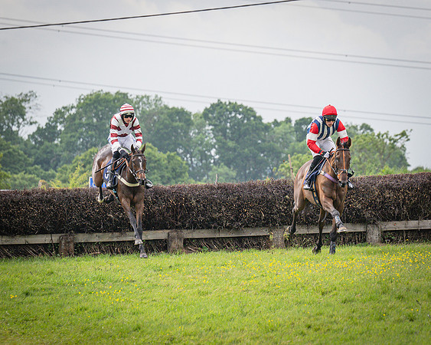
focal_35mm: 411
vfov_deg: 3.8
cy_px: 177
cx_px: 361
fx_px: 5247
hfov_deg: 4.7
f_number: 4.5
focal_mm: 160
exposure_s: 1/1600
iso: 400
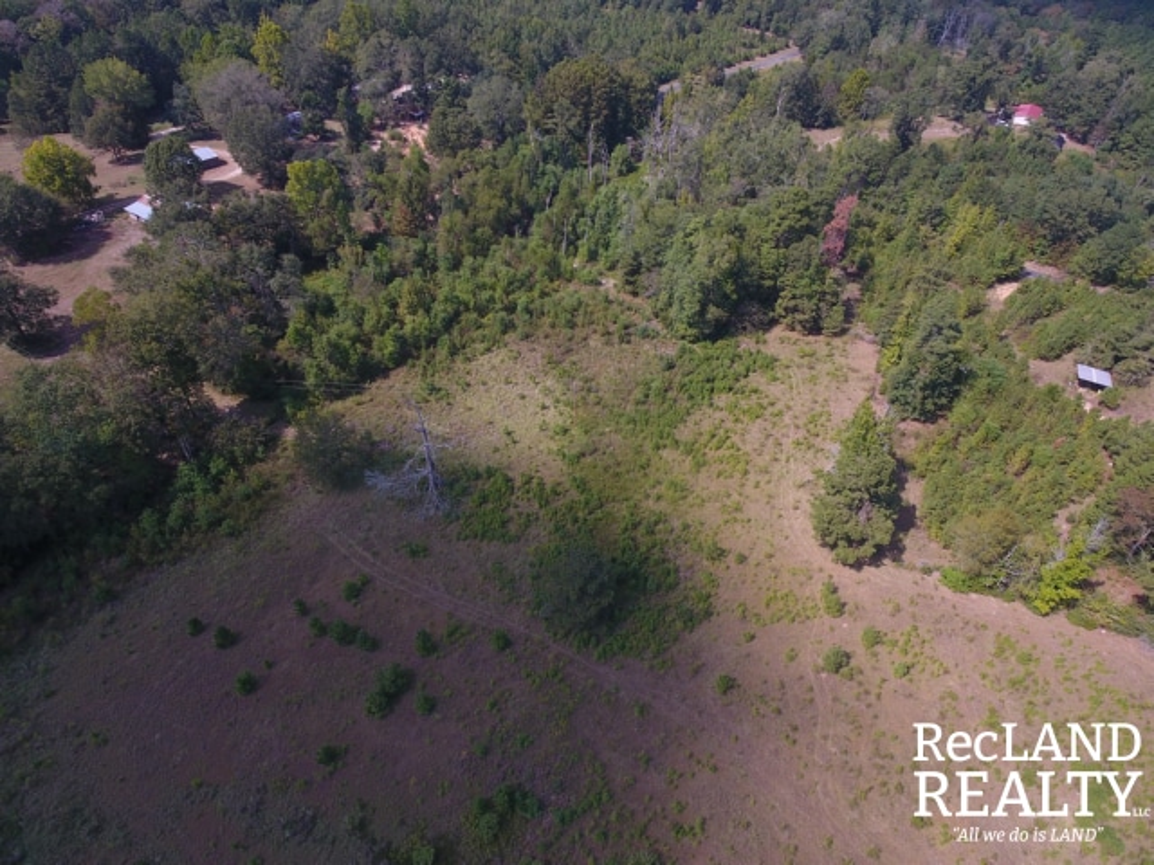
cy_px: 432
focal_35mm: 20
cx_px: 577
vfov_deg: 66.0
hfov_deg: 81.7
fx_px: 667
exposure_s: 1/532
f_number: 2.8
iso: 100
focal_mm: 3.61
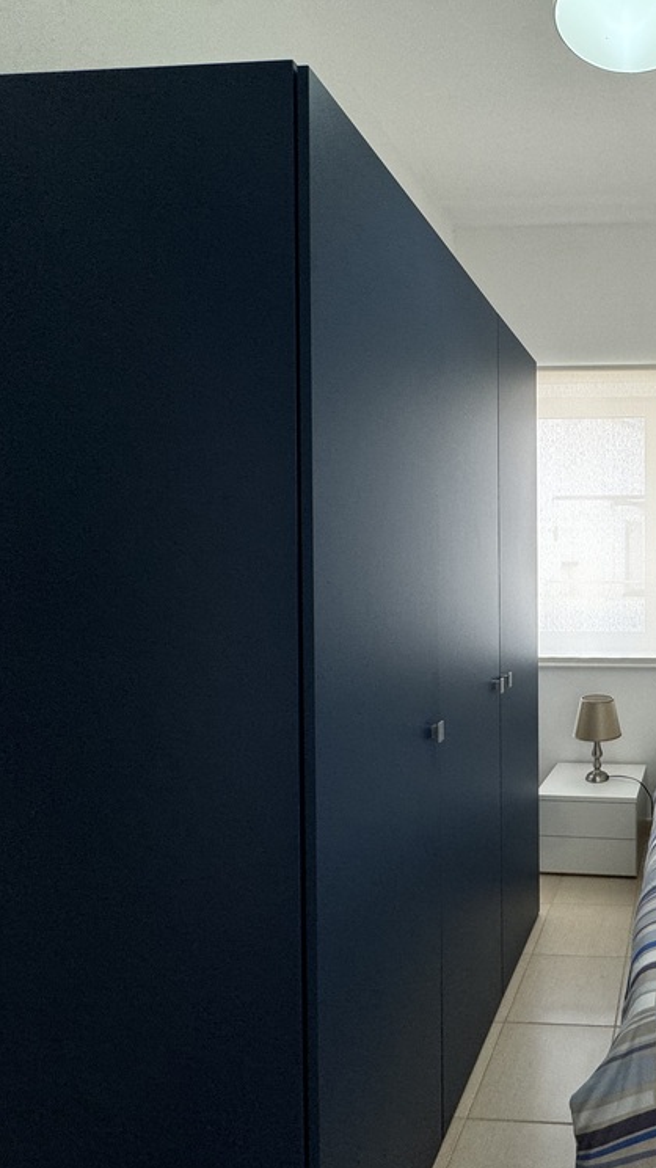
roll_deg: -0.3
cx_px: 651
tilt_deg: -2.0
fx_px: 650
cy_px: 575
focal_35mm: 21
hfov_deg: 45.5
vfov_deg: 83.9
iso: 125
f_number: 2.2
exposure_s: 1/100
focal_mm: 2.22
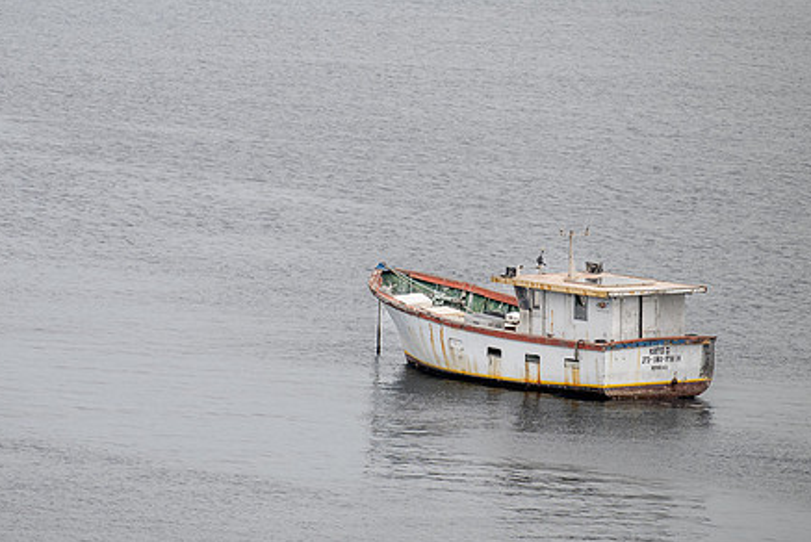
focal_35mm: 608
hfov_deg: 3.4
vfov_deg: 2.3
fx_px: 13705
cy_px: 179
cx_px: 285
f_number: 5.6
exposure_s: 1/1600
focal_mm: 400
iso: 1600
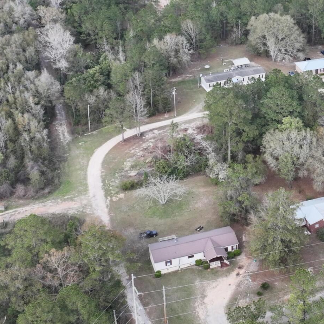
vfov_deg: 24.7
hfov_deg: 24.4
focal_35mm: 69
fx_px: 731
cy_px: 85
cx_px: 283
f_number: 2.8
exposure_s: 1/160
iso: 300
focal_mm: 12.29
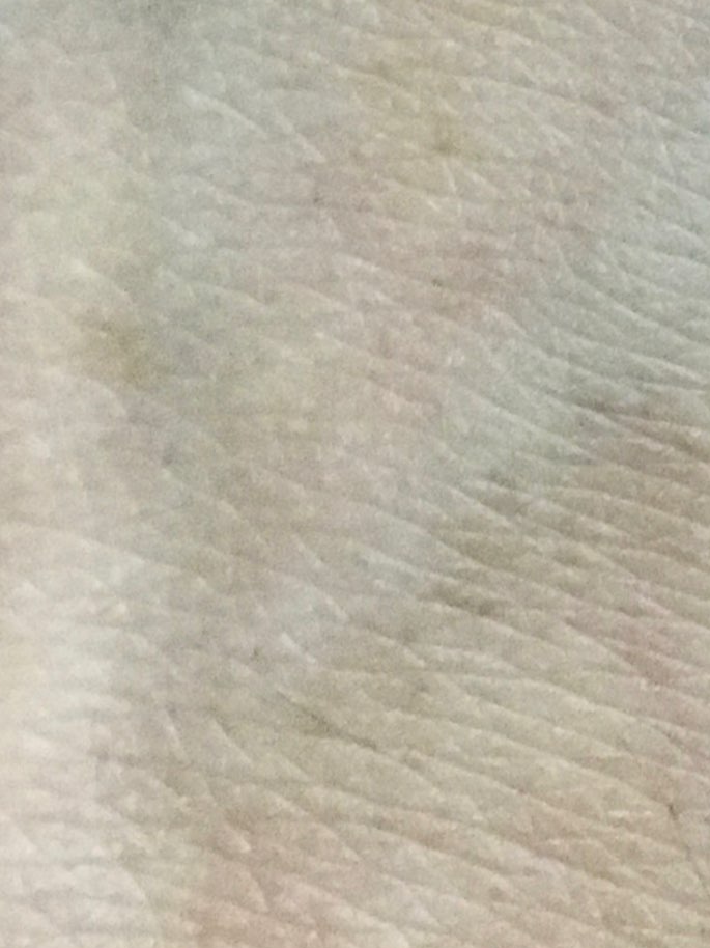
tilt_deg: -77.7
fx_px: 3229
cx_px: 1097
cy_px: -163
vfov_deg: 16.1
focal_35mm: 118
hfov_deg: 11.9
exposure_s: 1/33
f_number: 2.2
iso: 200
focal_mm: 4.15
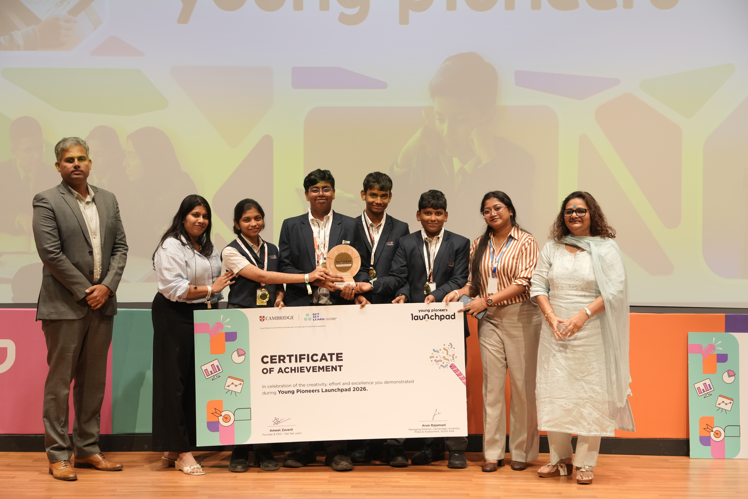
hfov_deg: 28.8
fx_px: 1454
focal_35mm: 70
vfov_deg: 19.5
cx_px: 374
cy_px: 250
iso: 2000
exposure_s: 1/250
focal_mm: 70
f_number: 4
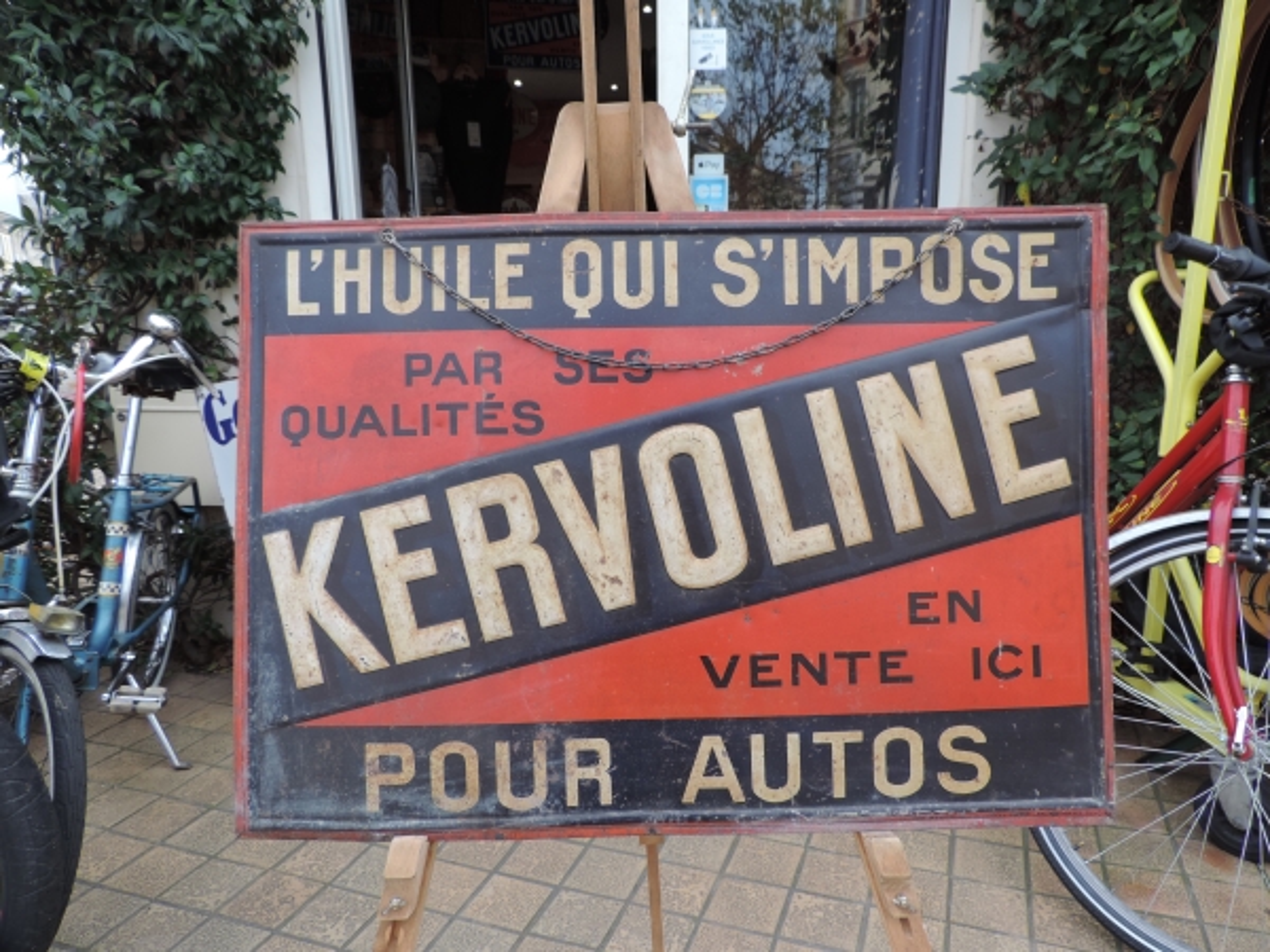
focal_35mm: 24
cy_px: 476
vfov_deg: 56.8
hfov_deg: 71.6
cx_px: 635
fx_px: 881
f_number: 3
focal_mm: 4.3
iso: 80
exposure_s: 1/160
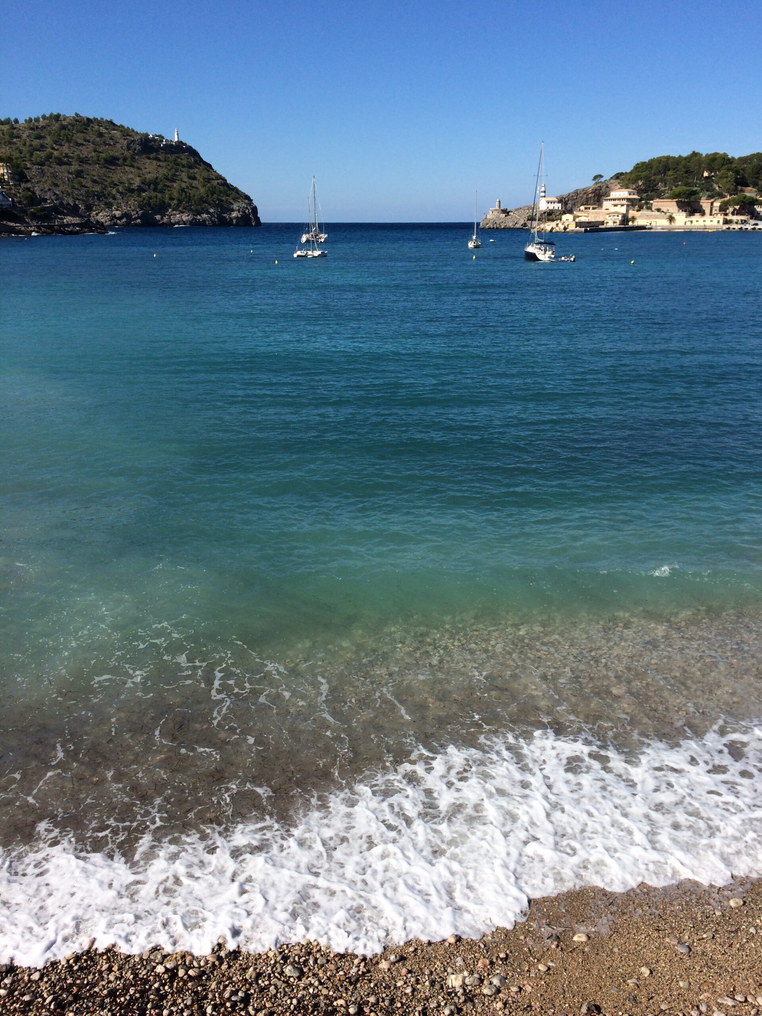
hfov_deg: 48.2
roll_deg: +0.3
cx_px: 381
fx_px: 851
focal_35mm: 29
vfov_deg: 61.7
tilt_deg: -19.2
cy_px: 508
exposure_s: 1/3165
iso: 32
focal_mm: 4.15
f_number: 2.2
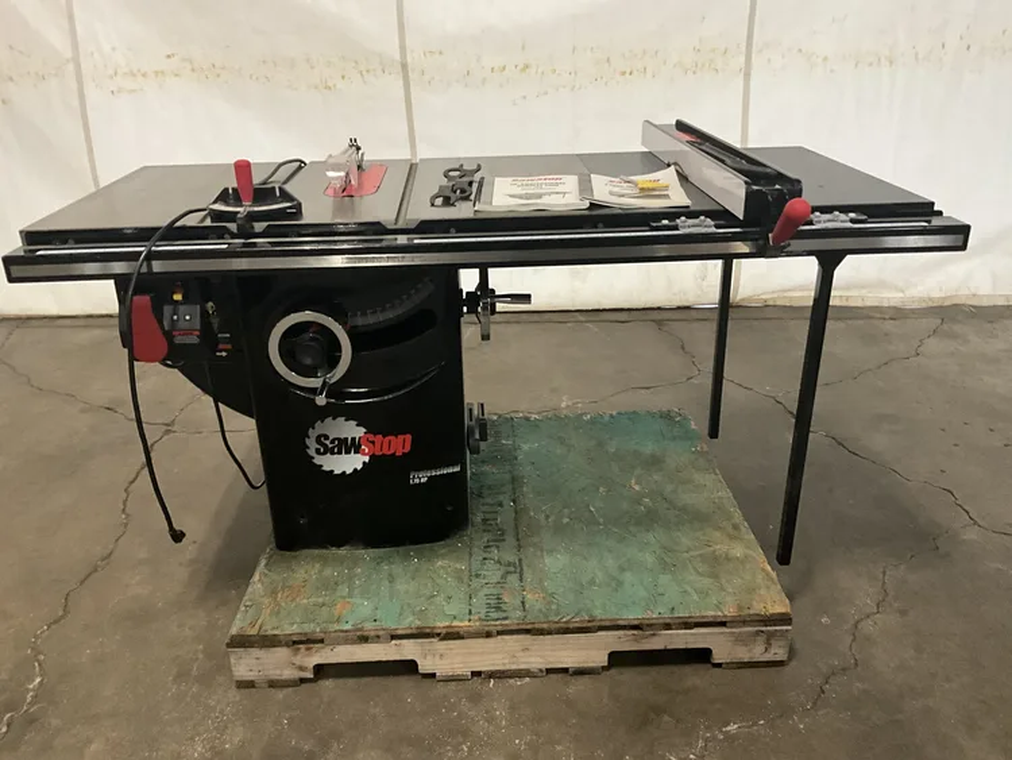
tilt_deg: -22.7
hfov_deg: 61.6
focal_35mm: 29
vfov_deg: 48.3
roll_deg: +1.7
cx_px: 506
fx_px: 848
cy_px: 380
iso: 320
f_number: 1.8
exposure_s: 1/55
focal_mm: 3
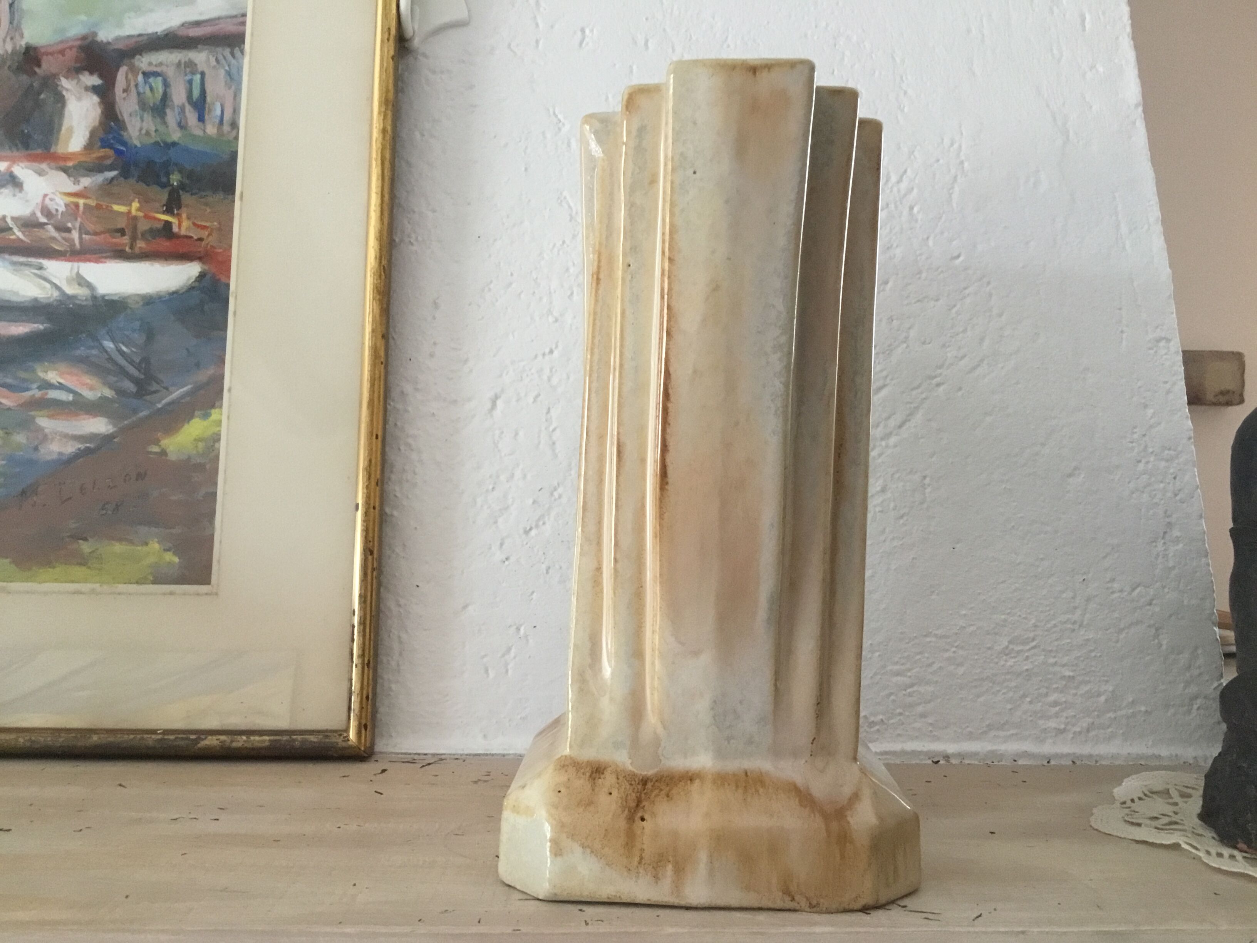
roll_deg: -1.0
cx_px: 628
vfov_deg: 45.4
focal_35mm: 31
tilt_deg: -2.0
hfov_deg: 58.4
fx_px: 1126
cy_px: 472
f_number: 2.4
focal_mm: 3.3
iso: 200
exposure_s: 1/33
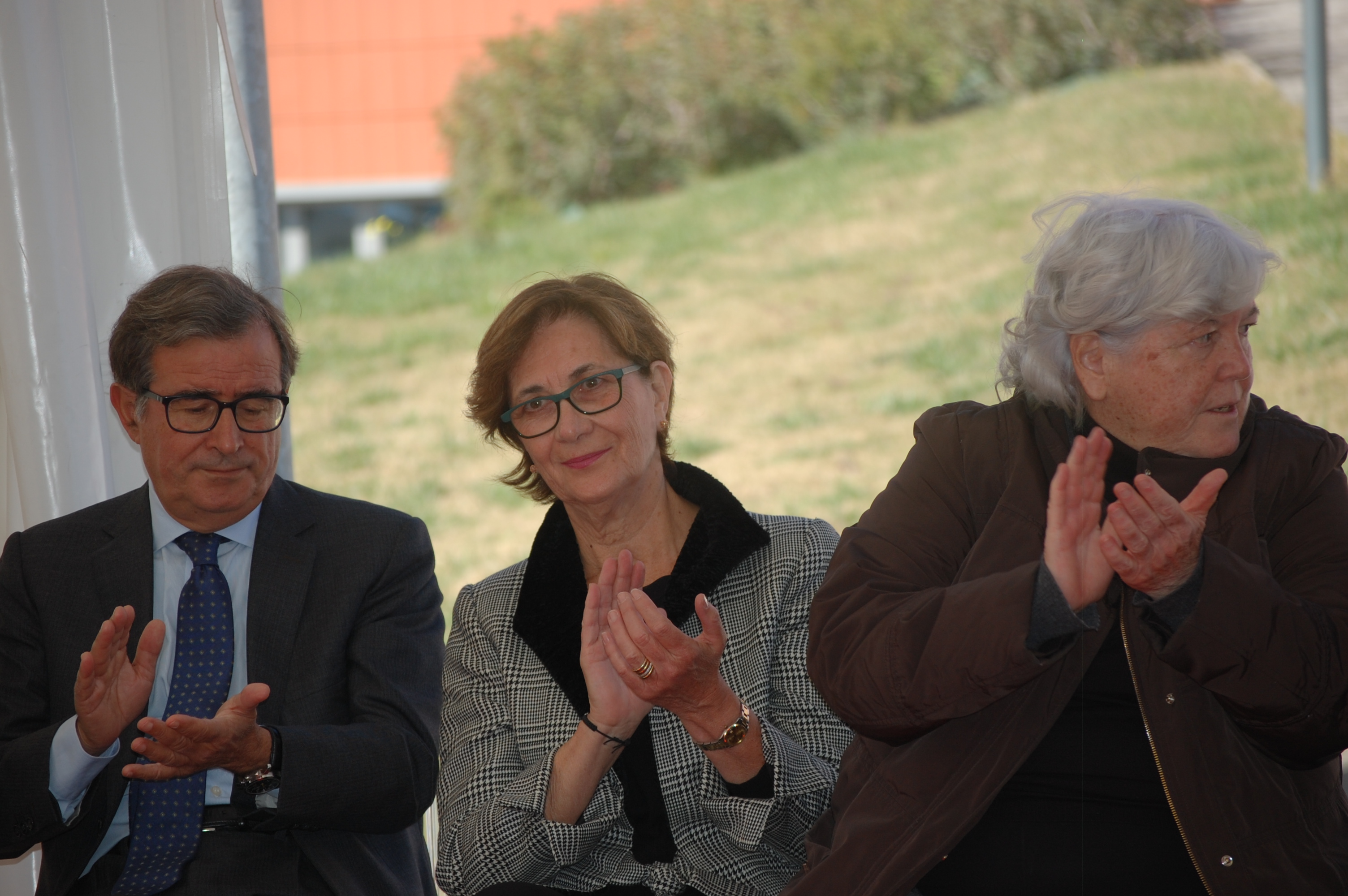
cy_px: 448
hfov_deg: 13.4
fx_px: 5724
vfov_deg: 9.0
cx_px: 674
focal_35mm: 153
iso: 200
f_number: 4.8
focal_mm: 102
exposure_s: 1/500
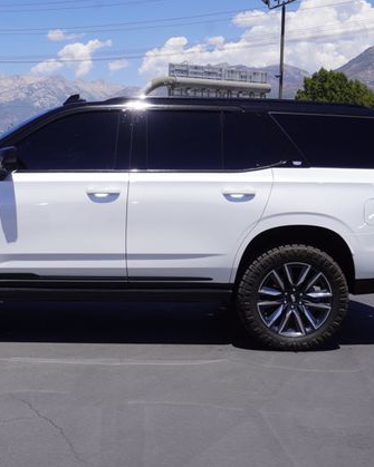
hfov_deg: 26.9
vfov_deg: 33.6
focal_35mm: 56
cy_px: 237
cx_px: 119
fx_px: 775
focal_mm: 26
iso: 100
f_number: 11
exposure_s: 1/200
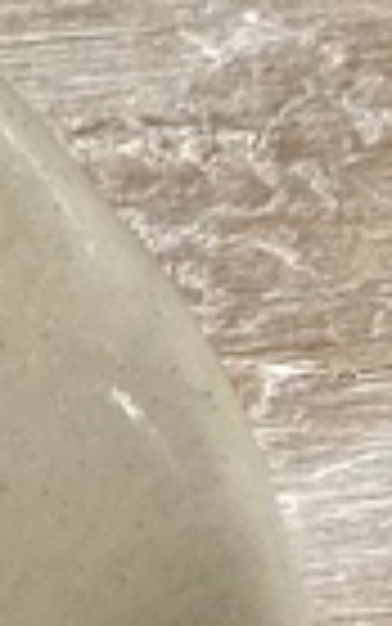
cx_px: -770
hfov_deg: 6.8
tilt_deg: -85.0
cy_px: 829
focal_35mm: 174
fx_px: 2971
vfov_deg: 11.7
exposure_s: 1/10417
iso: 32
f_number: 1.8
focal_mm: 4.25
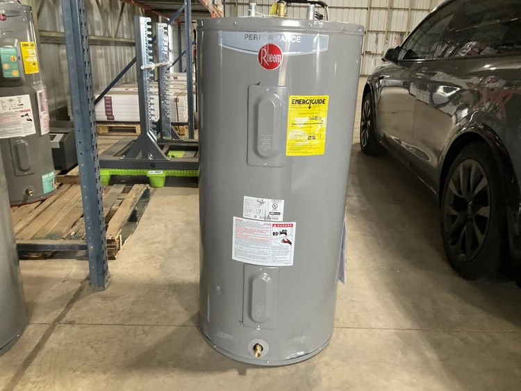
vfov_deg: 48.3
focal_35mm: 29
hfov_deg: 61.6
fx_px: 437
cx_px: 260
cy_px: 196
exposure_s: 1/60
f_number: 1.8
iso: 125
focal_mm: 3
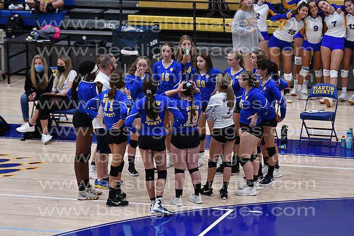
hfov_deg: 11.2
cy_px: 118
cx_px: 177
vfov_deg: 7.5
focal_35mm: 183
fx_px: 1800
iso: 4000
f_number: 3.2
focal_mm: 122
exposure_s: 1/800
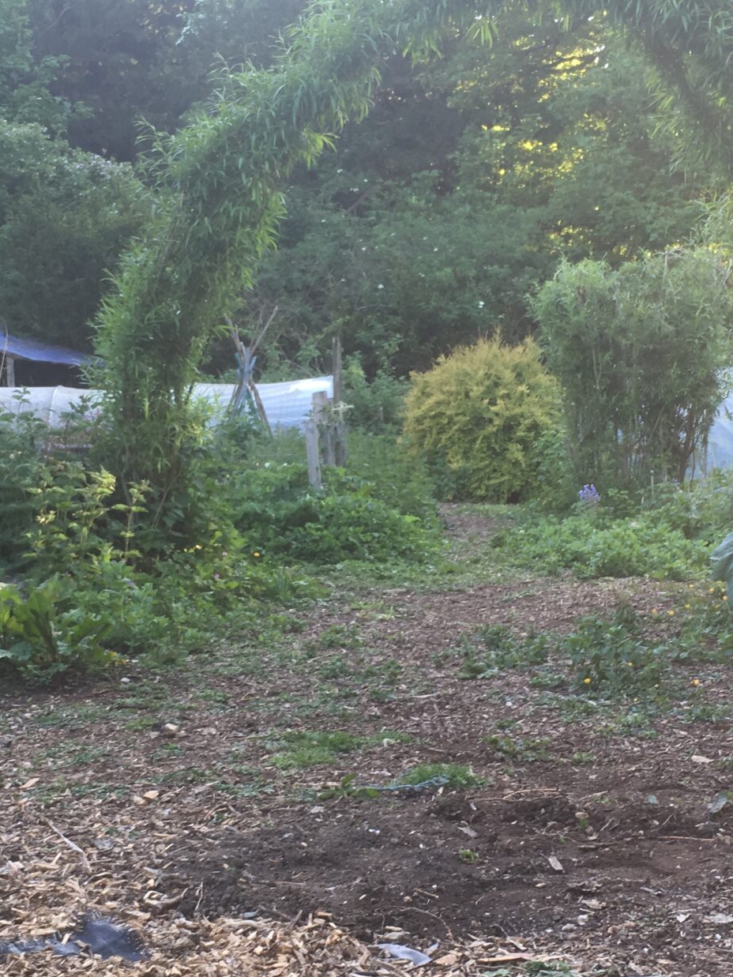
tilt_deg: -4.5
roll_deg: -2.3
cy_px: 569
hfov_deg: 24.4
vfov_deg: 32.1
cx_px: 406
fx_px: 1694
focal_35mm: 60
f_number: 2.2
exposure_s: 1/50
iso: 25
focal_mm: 4.15
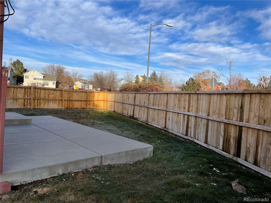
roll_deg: -1.9
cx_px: 136
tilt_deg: -3.3
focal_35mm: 26
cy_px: 102
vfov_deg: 53.1
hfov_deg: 67.3
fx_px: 204
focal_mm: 5.1
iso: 32
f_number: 1.6
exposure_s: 1/1739
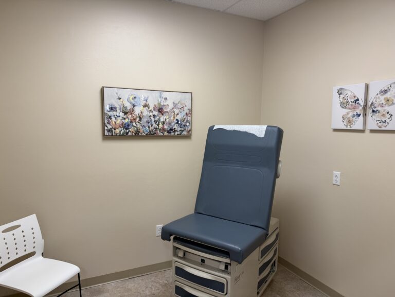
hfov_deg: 71.6
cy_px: 148
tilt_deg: -5.3
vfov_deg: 56.8
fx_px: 274
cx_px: 198
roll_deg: -0.9
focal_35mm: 24
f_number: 1.78
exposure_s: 1/120
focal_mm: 6.76
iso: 125
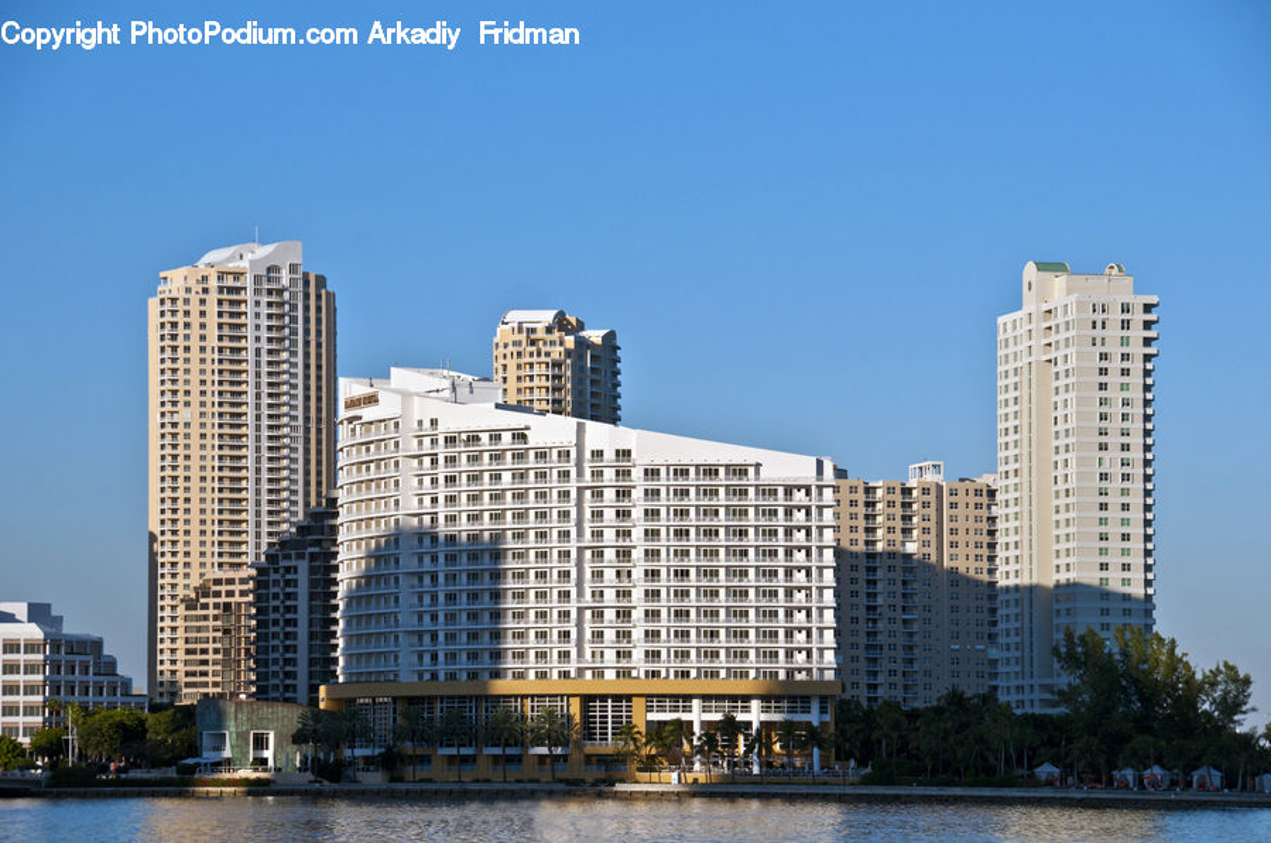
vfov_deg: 10.1
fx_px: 4759
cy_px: 422
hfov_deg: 15.2
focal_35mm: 135
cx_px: 636
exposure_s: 1/1250
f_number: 7.1
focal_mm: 90
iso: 200
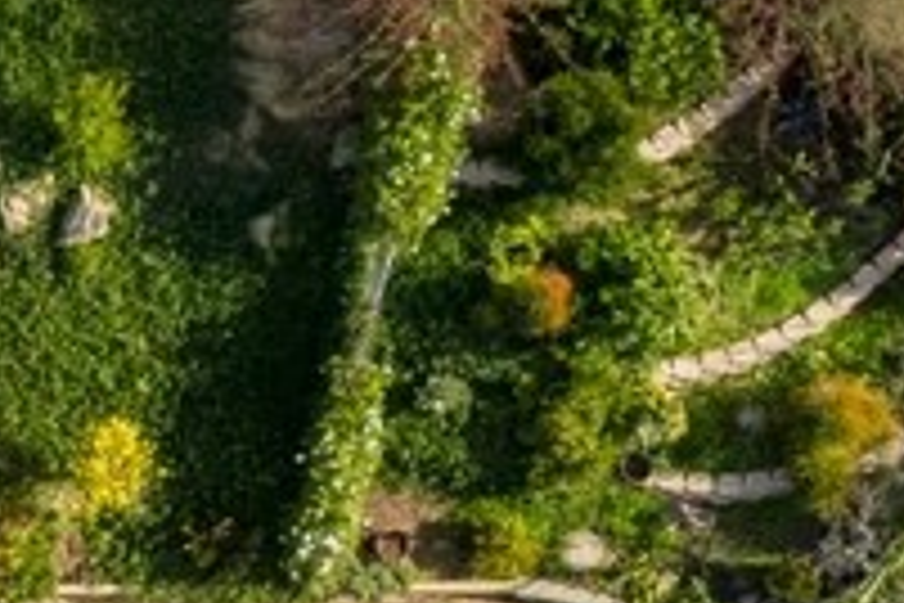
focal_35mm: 112
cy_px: 842
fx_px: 2812
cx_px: -337
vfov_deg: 11.8
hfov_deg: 17.0
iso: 110
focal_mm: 8.38
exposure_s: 1/2500
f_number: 2.8
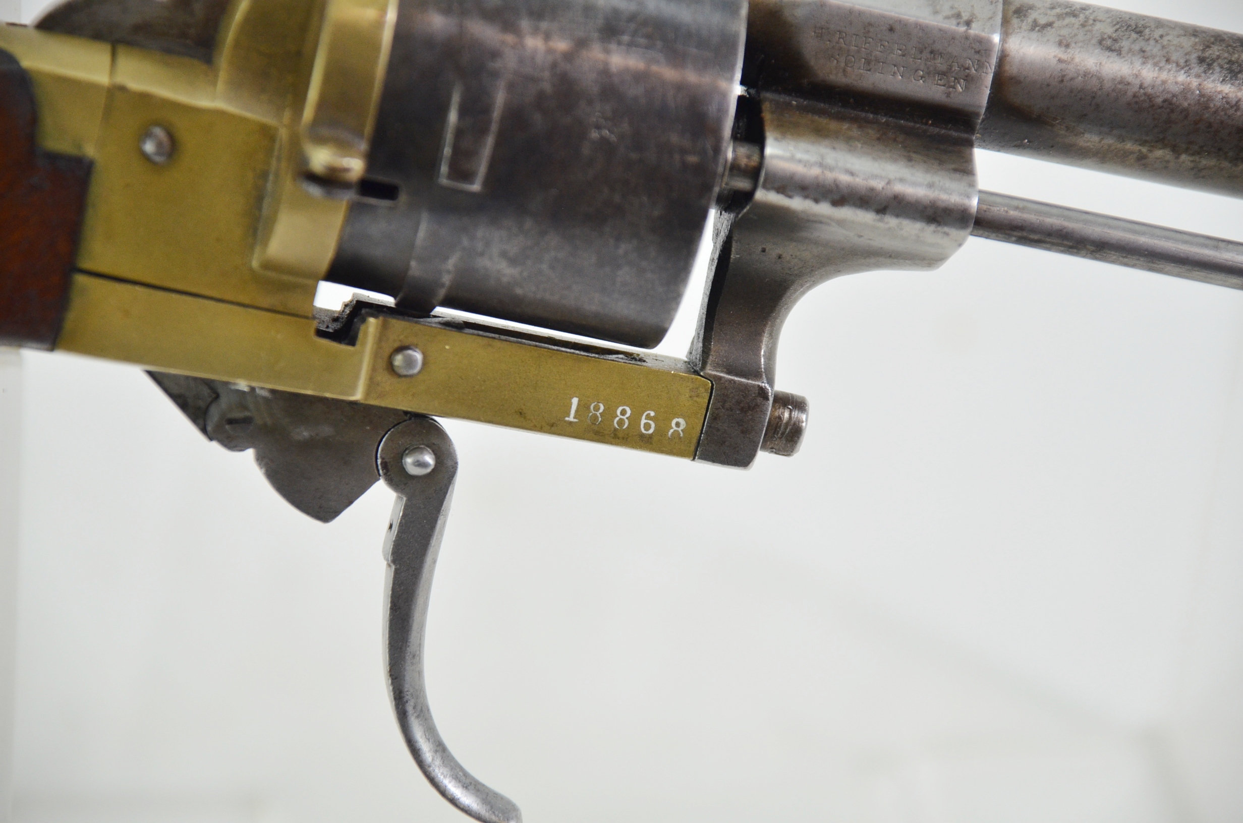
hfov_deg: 10.2
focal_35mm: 202
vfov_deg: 6.8
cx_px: 622
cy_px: 412
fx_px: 6977
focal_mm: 135
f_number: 5.6
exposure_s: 1/200
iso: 800
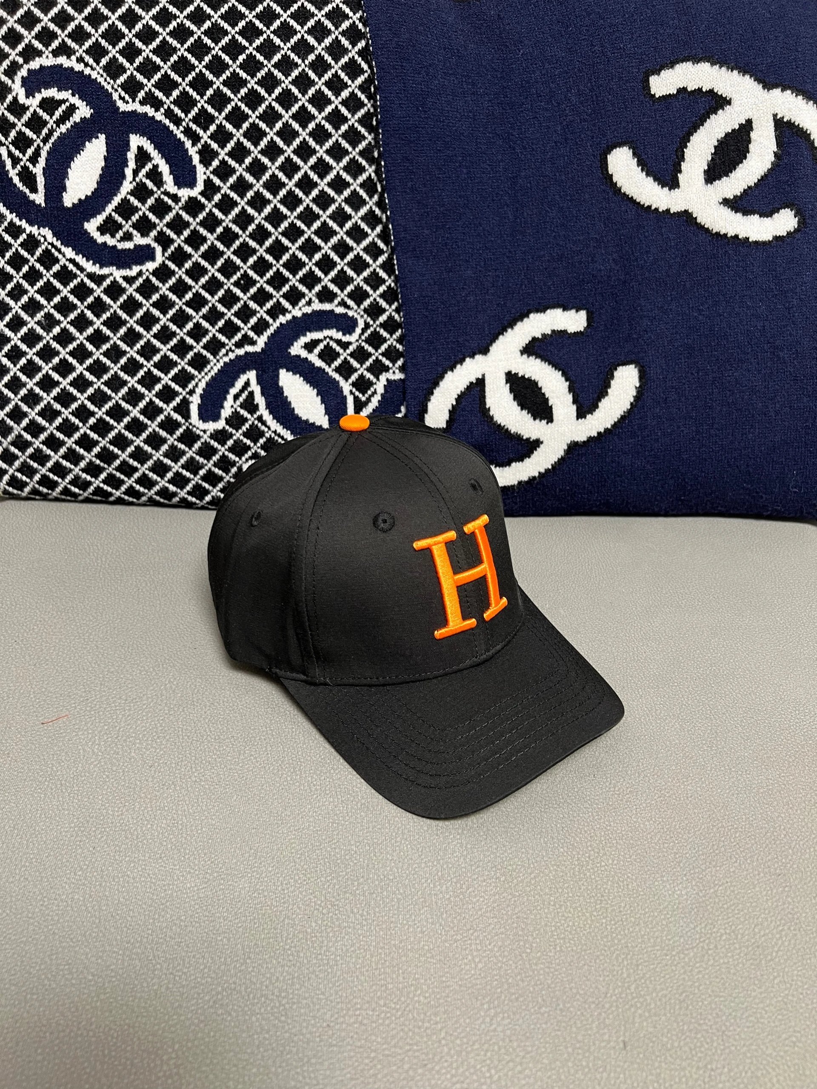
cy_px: 544
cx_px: 408
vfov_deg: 67.3
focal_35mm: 26
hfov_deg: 53.1
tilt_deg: -34.9
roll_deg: -0.9
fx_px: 818
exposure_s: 1/50
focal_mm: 5.7
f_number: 1.5
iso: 80
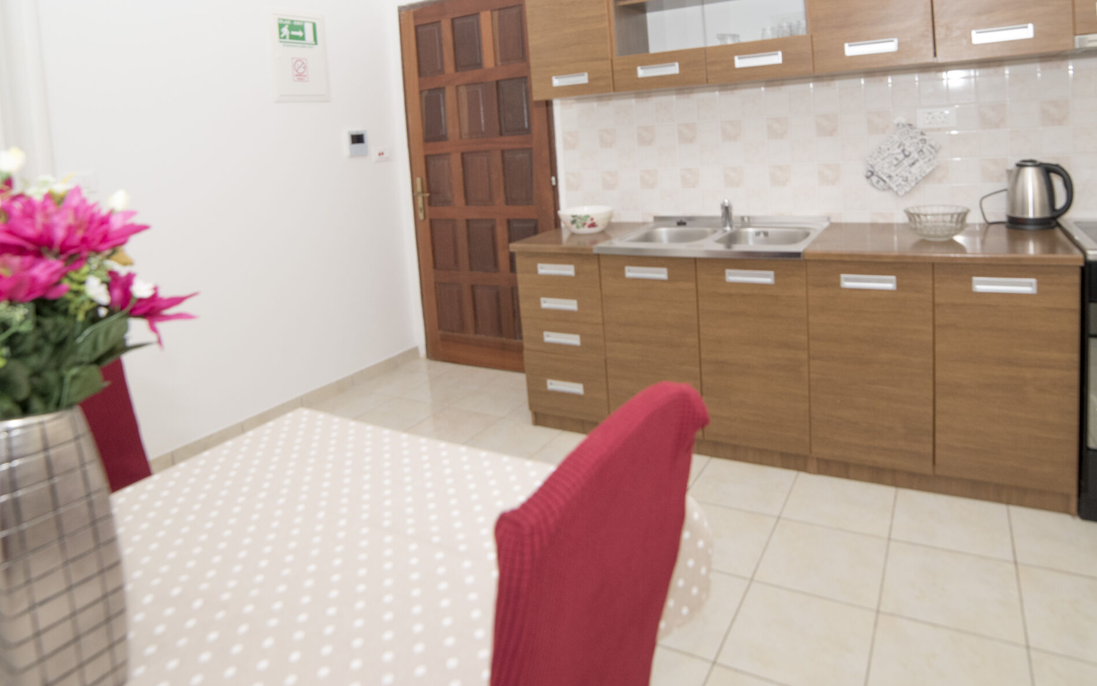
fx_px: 628
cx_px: 573
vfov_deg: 55.8
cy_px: 215
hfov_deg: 82.2
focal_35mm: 21
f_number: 7.1
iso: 500
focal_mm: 14
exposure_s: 1/200
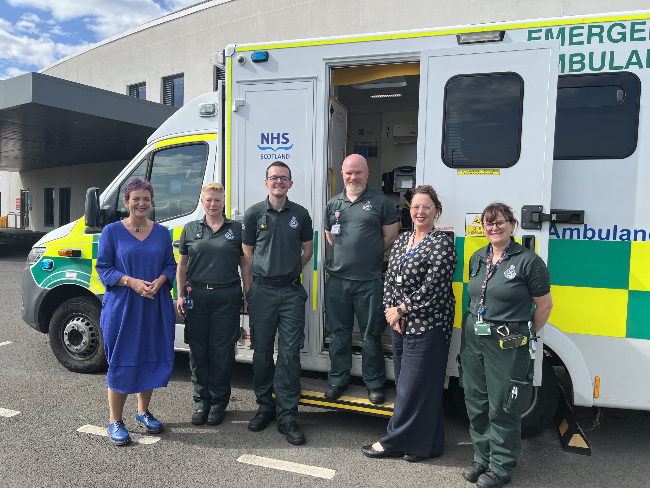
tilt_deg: -2.9
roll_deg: -1.5
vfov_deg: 53.1
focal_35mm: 26
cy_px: 244
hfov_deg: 67.3
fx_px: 488
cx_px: 325
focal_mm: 5.7
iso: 50
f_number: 1.5
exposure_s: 1/2994
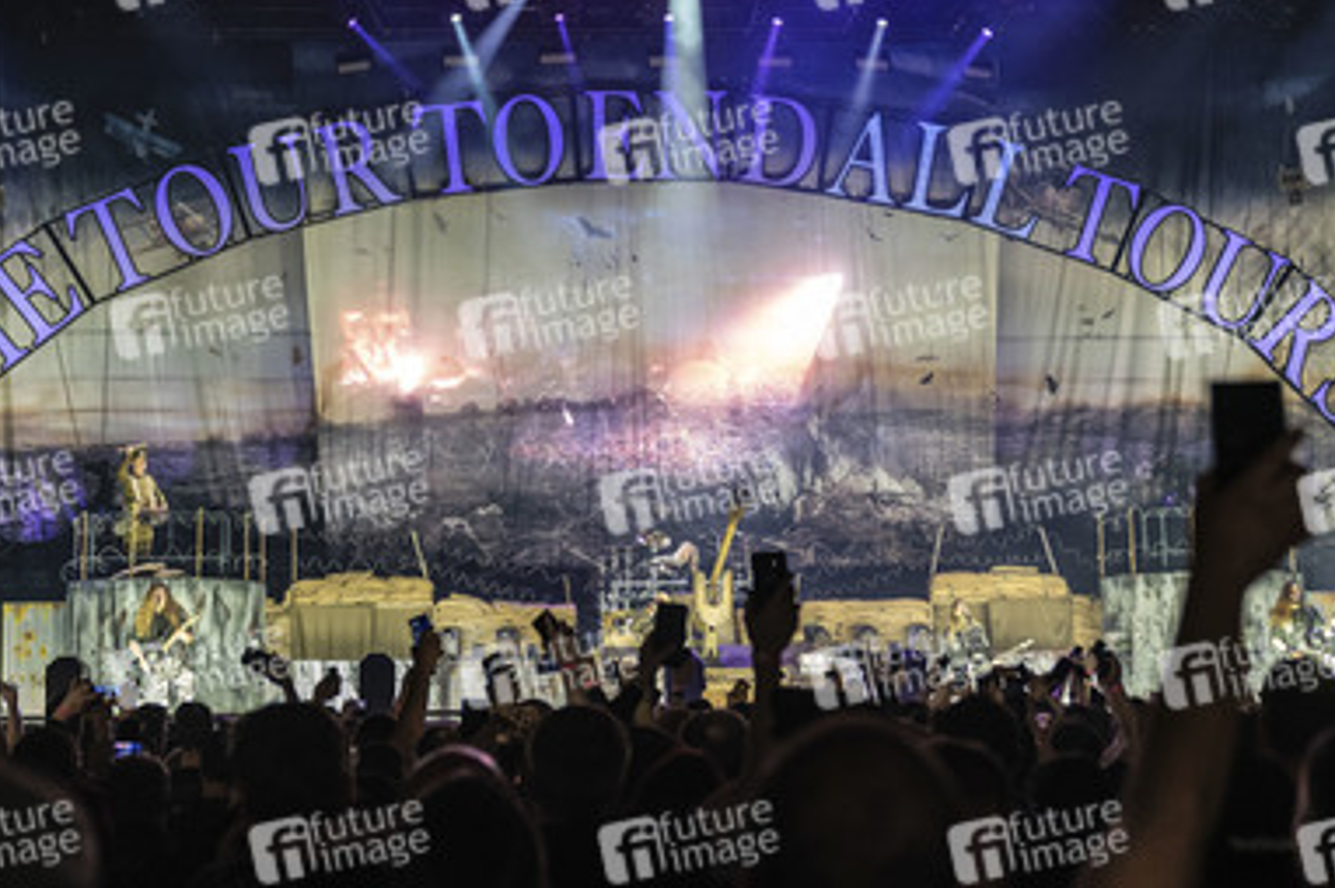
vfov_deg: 25.9
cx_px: 596
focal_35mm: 52
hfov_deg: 38.2
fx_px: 1927
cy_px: 406
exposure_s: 1/320
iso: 2500
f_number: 2.8
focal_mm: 44
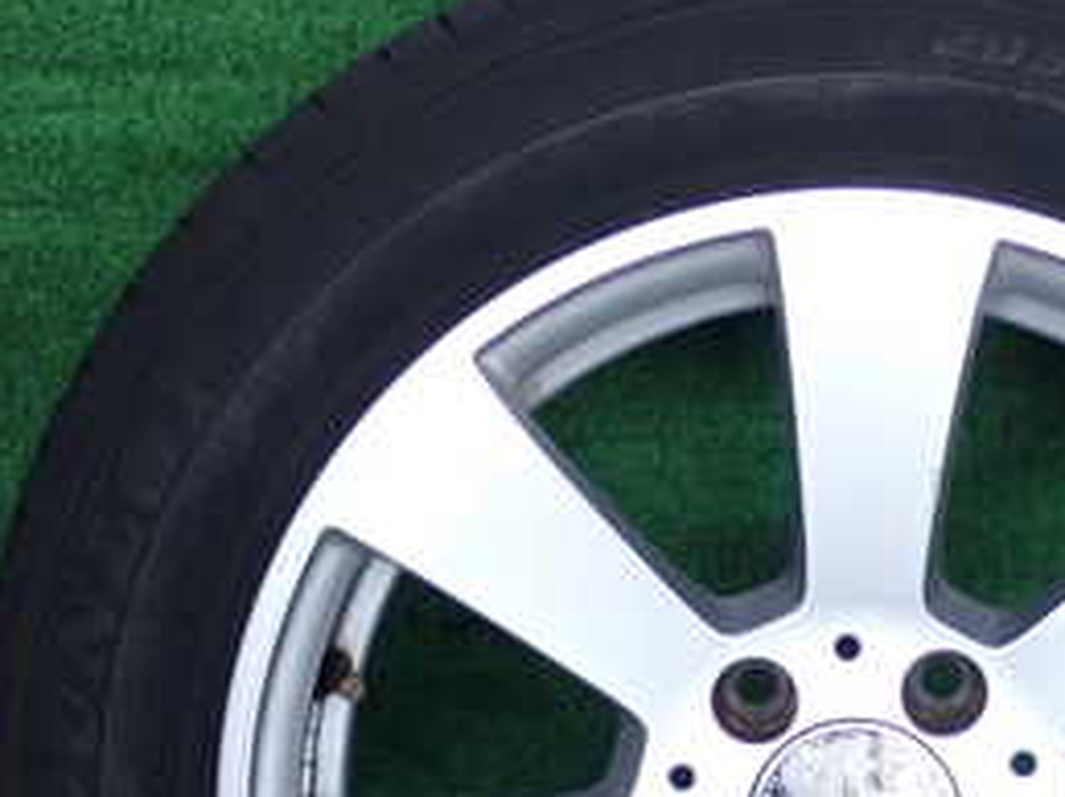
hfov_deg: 15.7
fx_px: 3844
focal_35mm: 125
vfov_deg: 11.7
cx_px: 868
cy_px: 781
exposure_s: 1/125
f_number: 3.3
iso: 320
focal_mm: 9.65
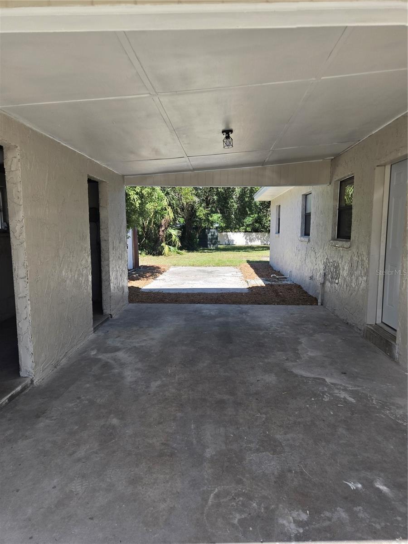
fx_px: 361
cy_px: 272
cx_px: 204
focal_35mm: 23
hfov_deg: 58.9
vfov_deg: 73.9
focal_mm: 5.4
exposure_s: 1/1668
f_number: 1.8
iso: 80
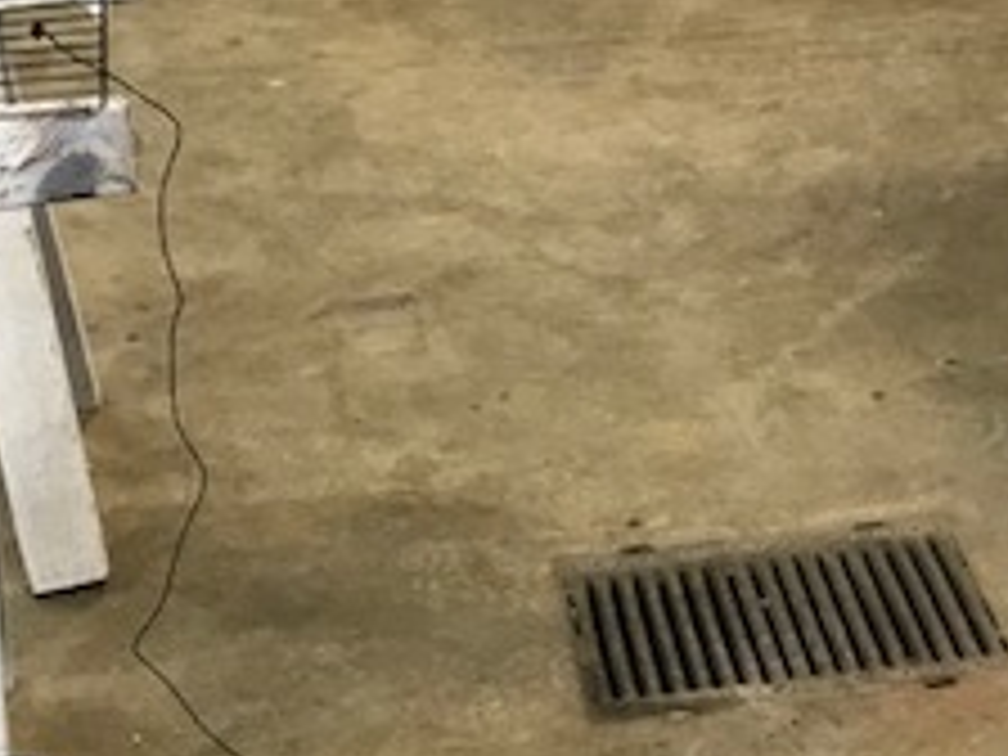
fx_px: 2330
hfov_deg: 24.2
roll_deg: +1.6
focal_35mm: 80
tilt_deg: -27.0
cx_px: 720
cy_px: 351
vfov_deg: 18.4
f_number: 1.8
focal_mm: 3.99
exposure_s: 1/24
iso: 40
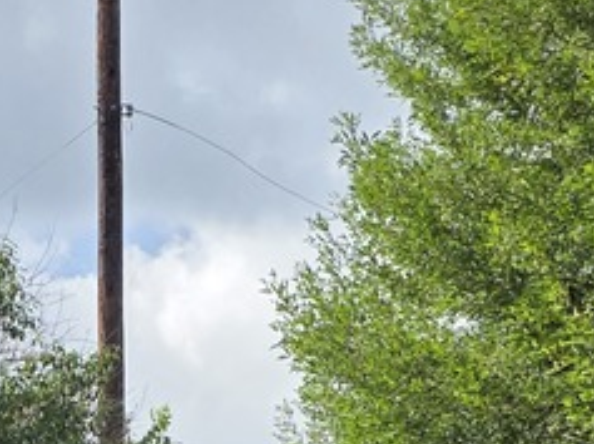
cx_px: -138
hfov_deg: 13.7
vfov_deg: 9.7
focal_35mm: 140
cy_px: 923
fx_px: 2399
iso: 80
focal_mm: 6.3
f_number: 1.7
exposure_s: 1/6574
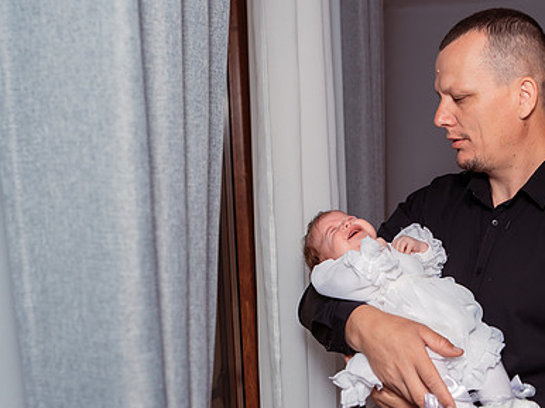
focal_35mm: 52
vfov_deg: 27.9
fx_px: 818
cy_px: 261
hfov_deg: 36.4
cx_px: 374
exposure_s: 1/250
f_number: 3.5
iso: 320
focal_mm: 36
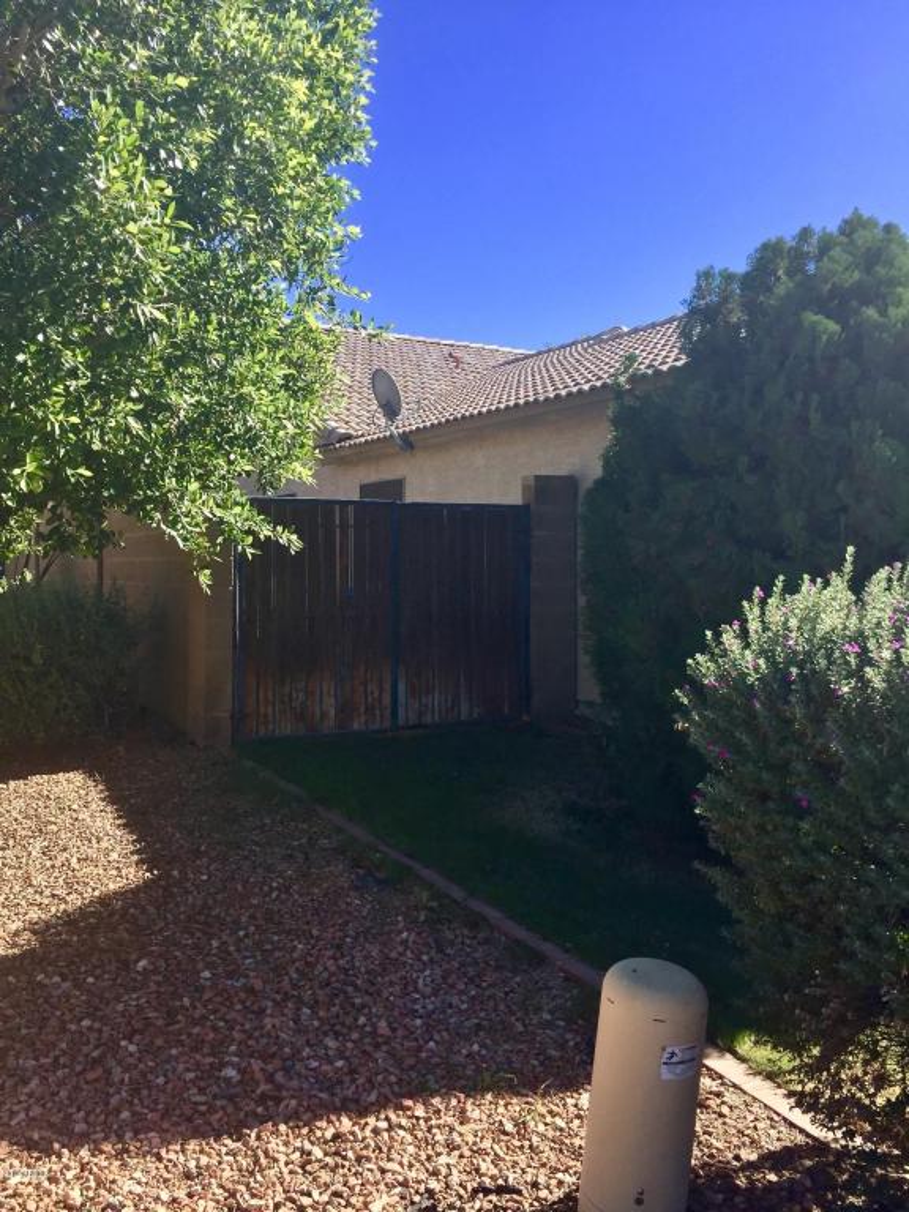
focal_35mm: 29
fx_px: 1015
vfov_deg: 61.7
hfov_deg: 48.2
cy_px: 606
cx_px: 454
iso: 32
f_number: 2.2
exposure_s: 1/1199
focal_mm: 4.15
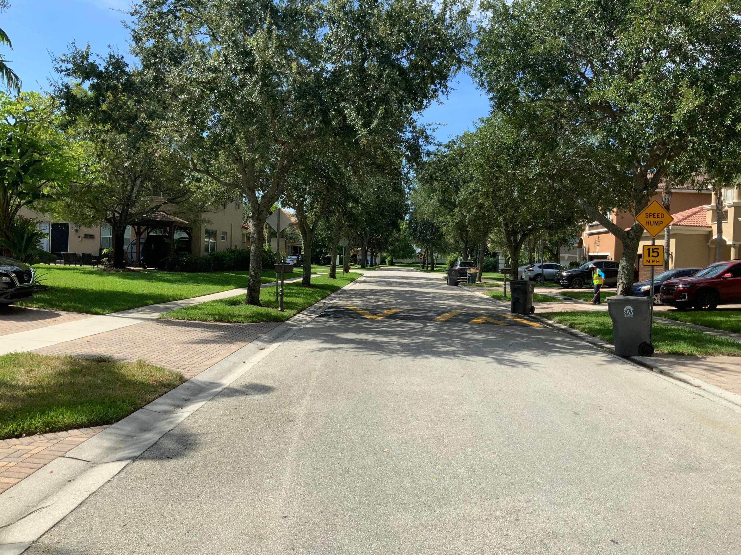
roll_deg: -1.1
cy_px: 278
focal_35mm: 29
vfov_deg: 48.2
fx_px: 621
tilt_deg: -1.8
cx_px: 370
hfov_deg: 61.7
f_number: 1.8
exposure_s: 1/1490
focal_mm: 3
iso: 16
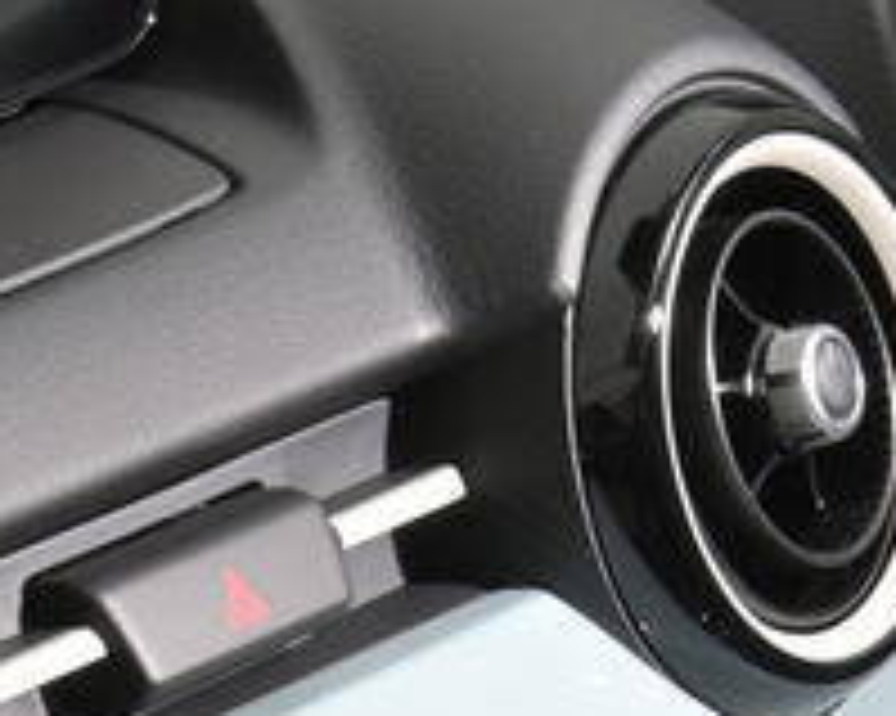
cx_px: -531
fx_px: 9012
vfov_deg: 4.4
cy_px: 1909
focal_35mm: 340
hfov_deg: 5.6
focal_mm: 48
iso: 400
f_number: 8
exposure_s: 1/125
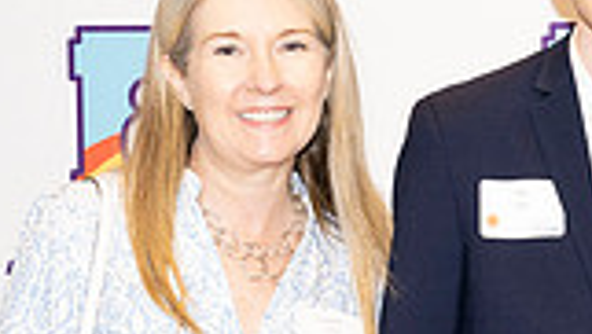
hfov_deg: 11.2
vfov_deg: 6.5
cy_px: 351
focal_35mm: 188
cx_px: 705
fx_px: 2955
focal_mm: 48
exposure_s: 1/160
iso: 800
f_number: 5.6
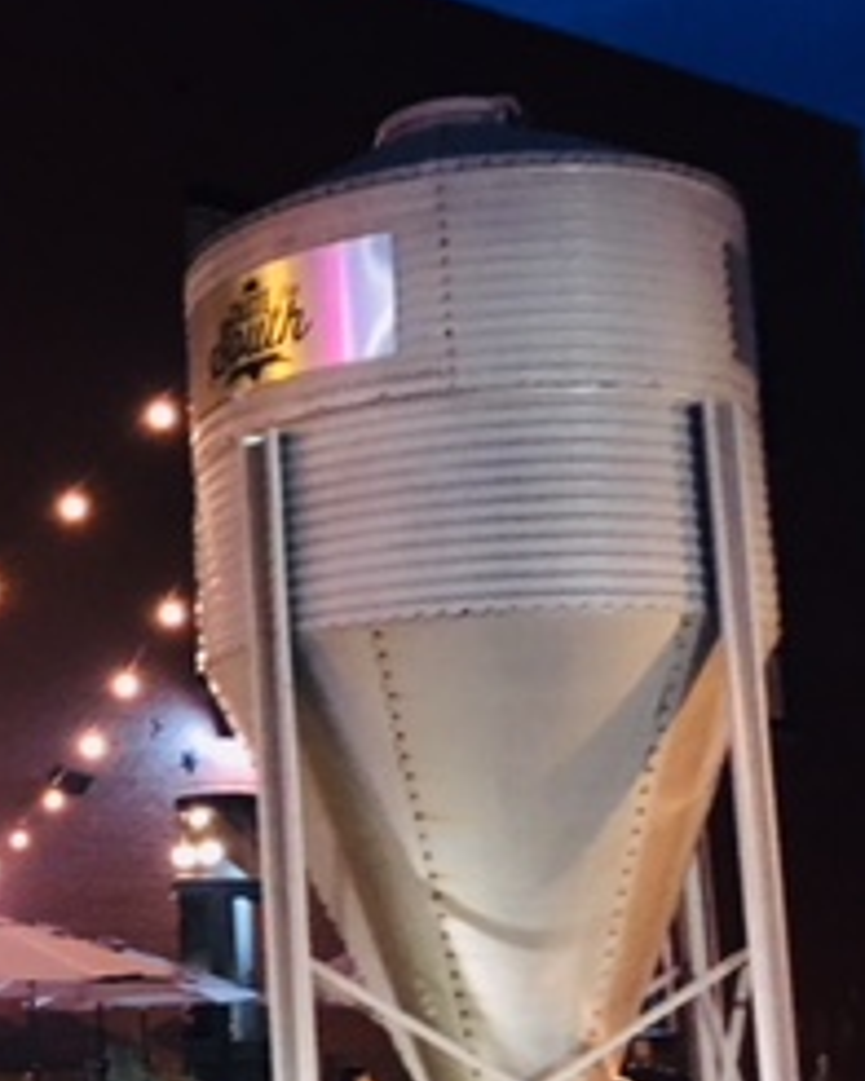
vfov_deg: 25.7
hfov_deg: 19.2
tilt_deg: +7.4
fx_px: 2368
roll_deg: +0.3
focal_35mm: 74
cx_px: -256
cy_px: 657
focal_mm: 4.15
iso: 400
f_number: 2.2
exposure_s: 1/15
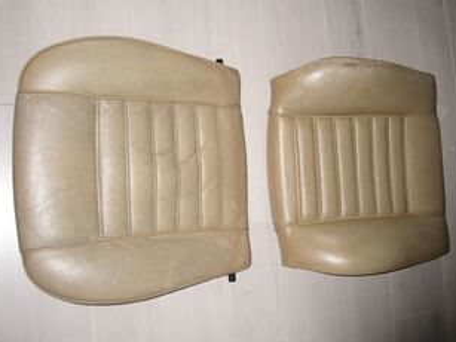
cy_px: 152
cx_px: 235
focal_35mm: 41
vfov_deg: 35.1
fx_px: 540
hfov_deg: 45.8
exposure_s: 1/40
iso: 160
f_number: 2.6
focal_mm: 5.8
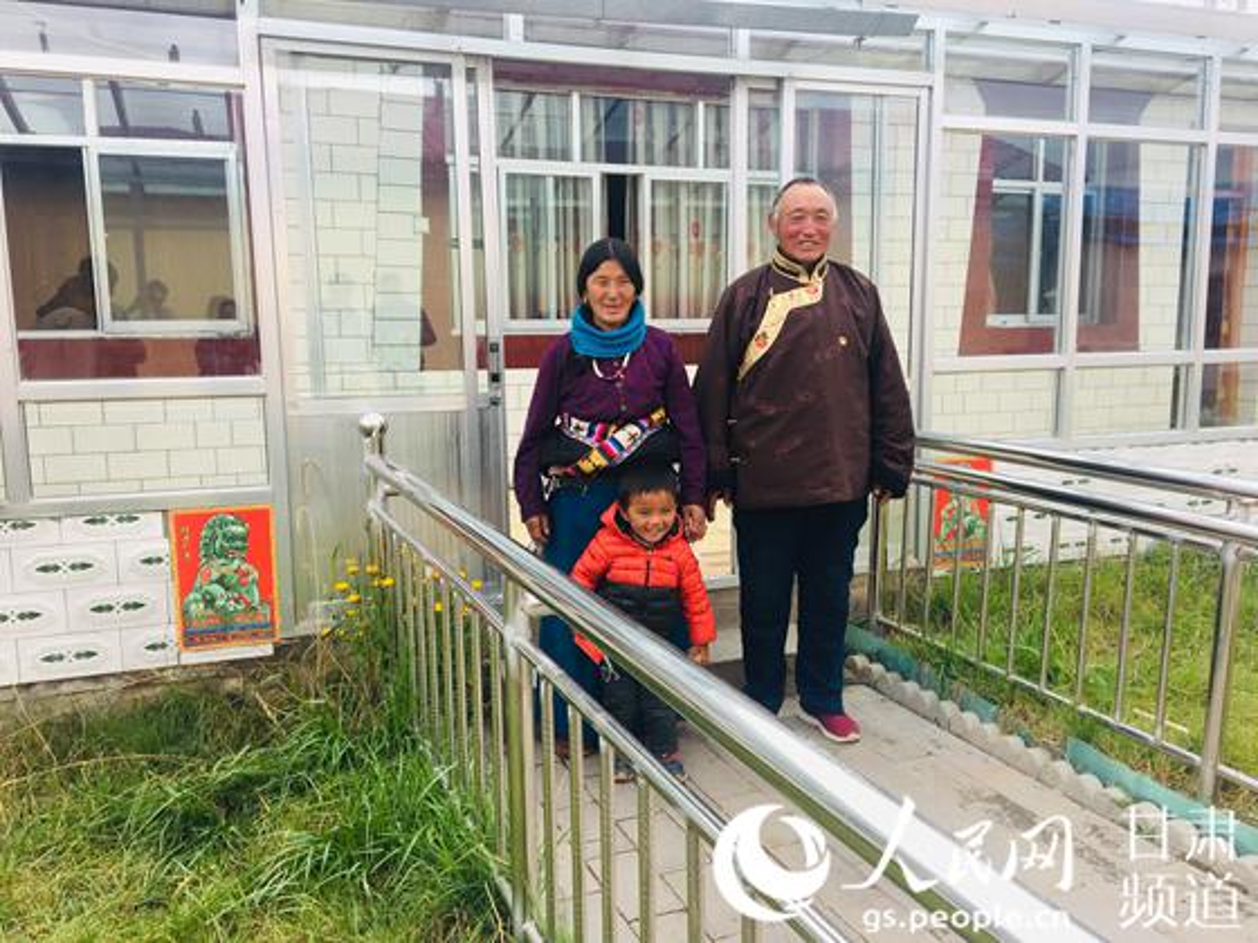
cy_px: 472
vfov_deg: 48.2
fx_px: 1054
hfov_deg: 61.7
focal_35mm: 29
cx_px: 629
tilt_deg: -7.7
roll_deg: -0.6
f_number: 2.2
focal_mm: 4.15
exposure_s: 1/366
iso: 25
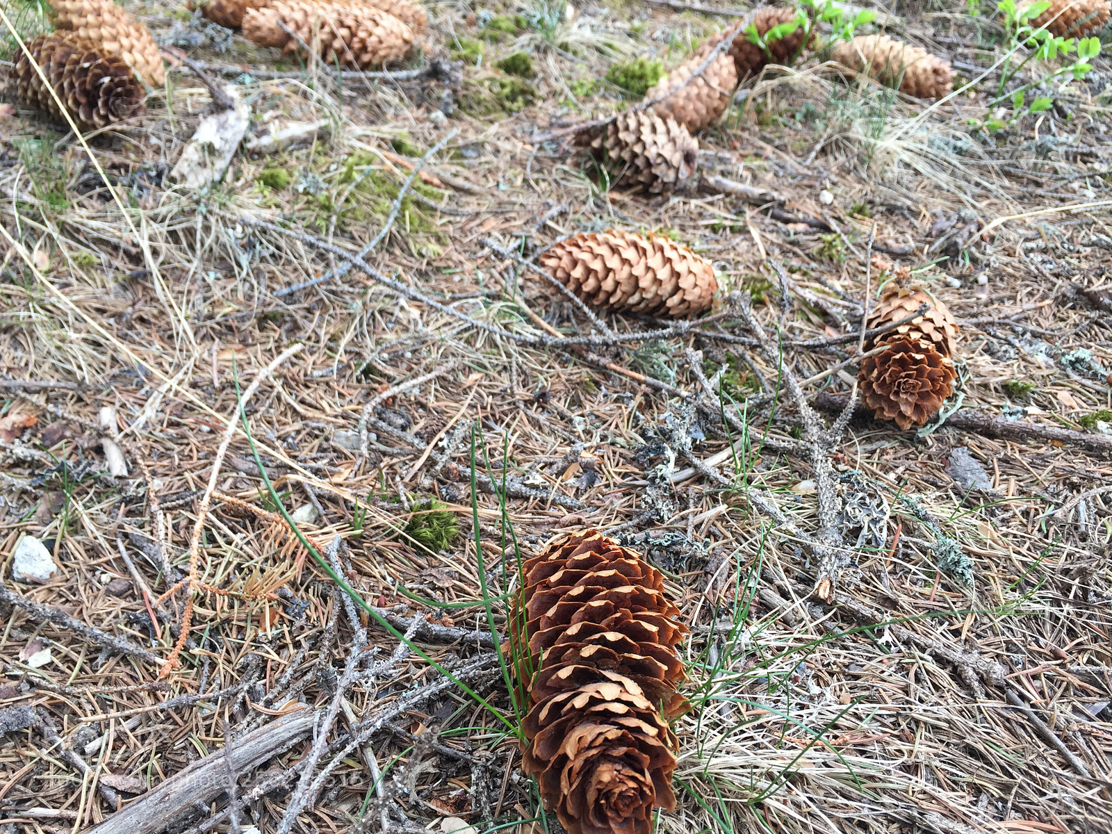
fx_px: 932
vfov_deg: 48.2
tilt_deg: -31.6
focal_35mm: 29
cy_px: 417
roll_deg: +6.7
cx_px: 556
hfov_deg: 61.7
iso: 32
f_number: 2.2
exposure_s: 1/50
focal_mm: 4.15
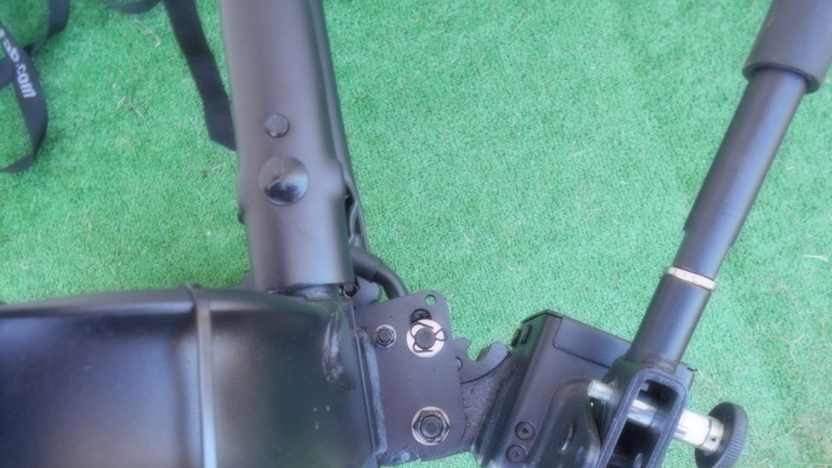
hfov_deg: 66.1
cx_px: 413
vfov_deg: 39.6
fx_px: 640
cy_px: 319
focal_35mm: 29
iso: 140
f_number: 3.2
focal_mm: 4.6
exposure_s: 1/30
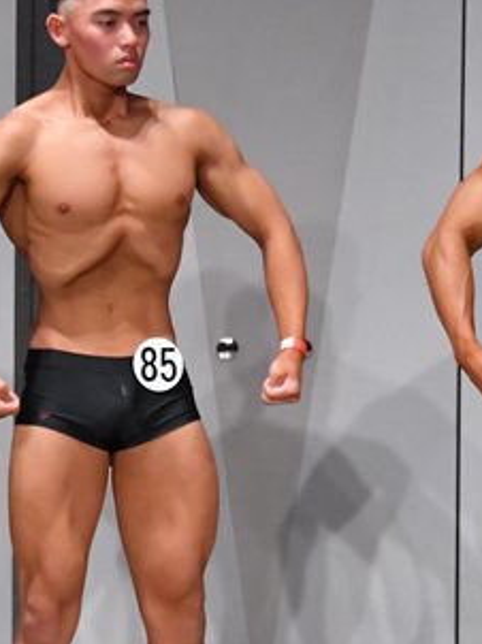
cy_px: 412
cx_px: 18
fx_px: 9965
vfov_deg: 3.7
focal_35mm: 536
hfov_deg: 2.8
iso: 6400
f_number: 5.6
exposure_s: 1/400
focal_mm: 145
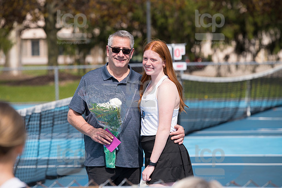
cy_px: 94
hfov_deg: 10.3
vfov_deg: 6.9
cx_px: 141
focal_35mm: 200
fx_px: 1567
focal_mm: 200
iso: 250
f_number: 5.6
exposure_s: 1/1250
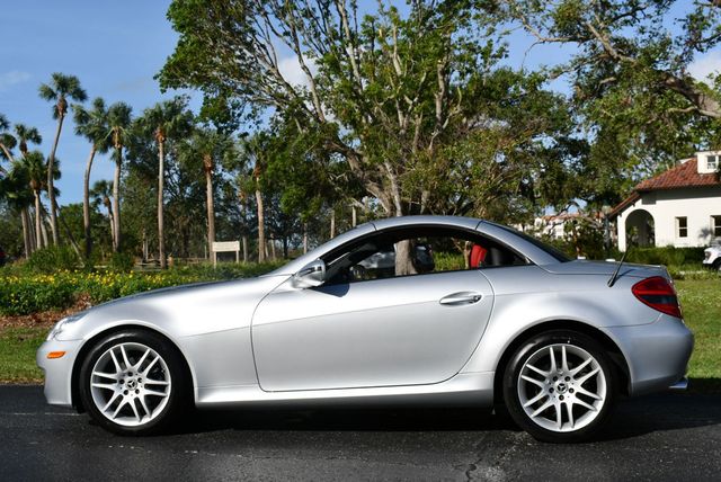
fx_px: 962
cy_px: 241
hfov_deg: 41.1
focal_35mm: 48
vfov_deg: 28.1
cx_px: 360
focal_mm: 24
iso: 100
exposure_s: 1/400
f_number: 10
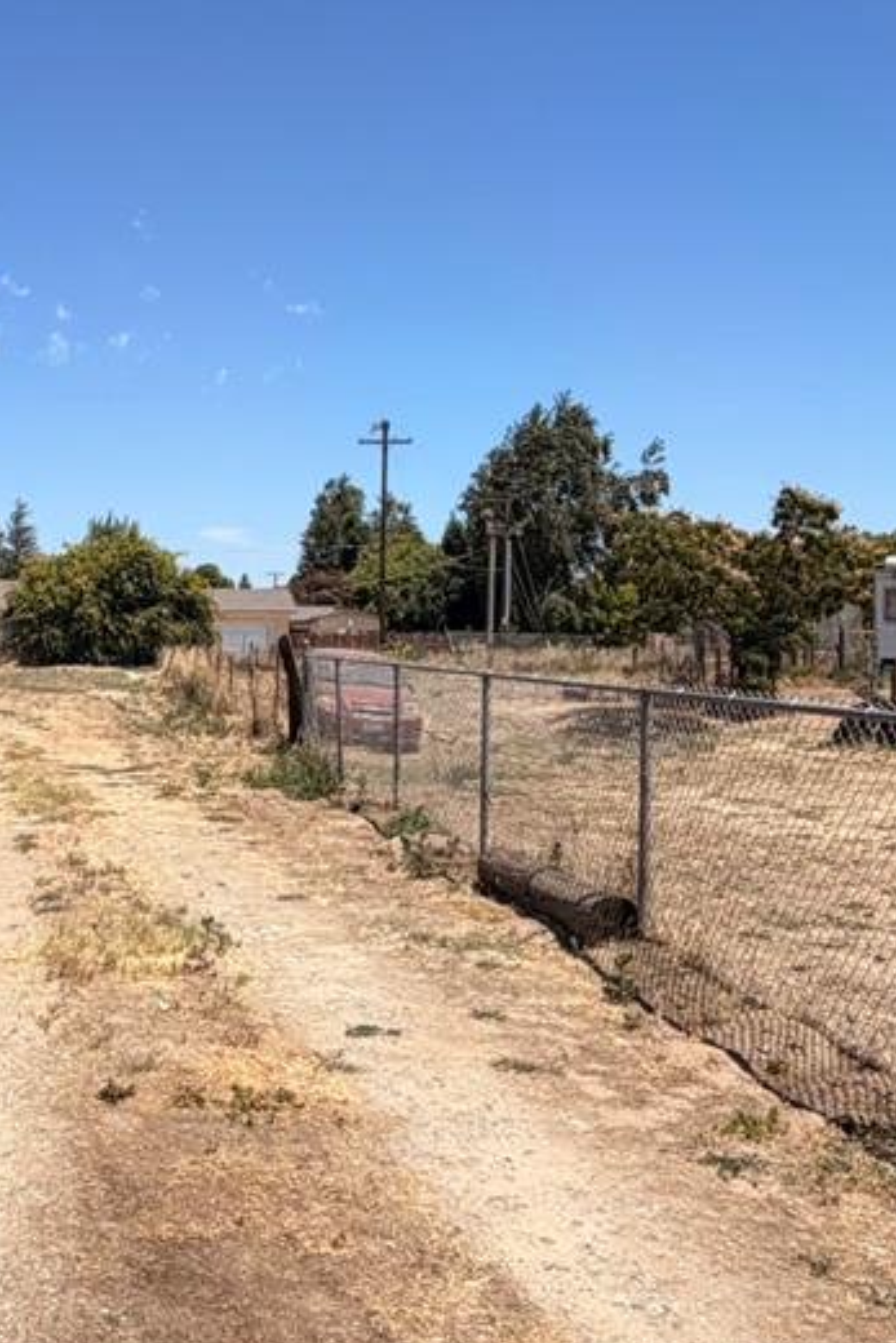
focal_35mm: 42
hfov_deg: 30.6
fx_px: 1567
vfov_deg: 46.4
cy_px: 670
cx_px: 105
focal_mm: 2.22
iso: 20
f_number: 2.2
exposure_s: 1/888
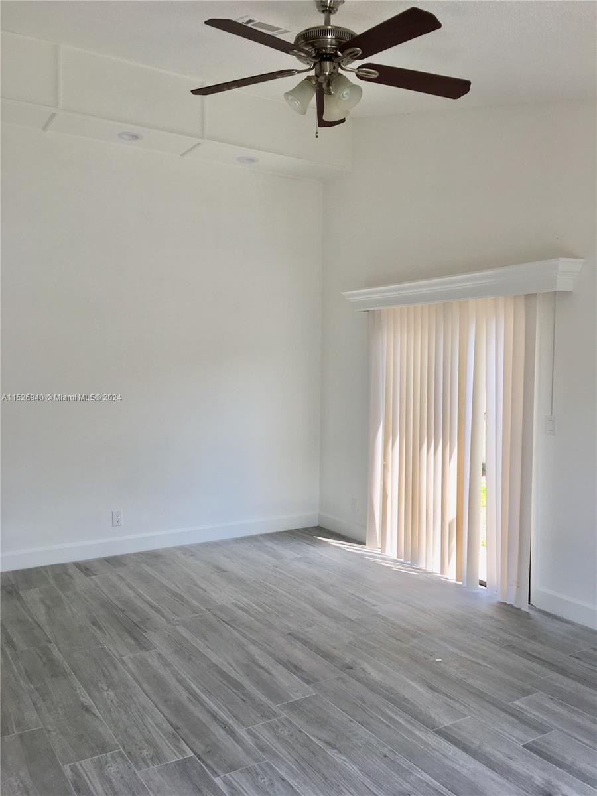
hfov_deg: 48.2
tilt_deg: -1.9
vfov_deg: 61.7
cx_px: 298
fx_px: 667
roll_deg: -0.7
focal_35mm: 29
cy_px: 398
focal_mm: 4.15
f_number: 2.2
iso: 25
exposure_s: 1/128
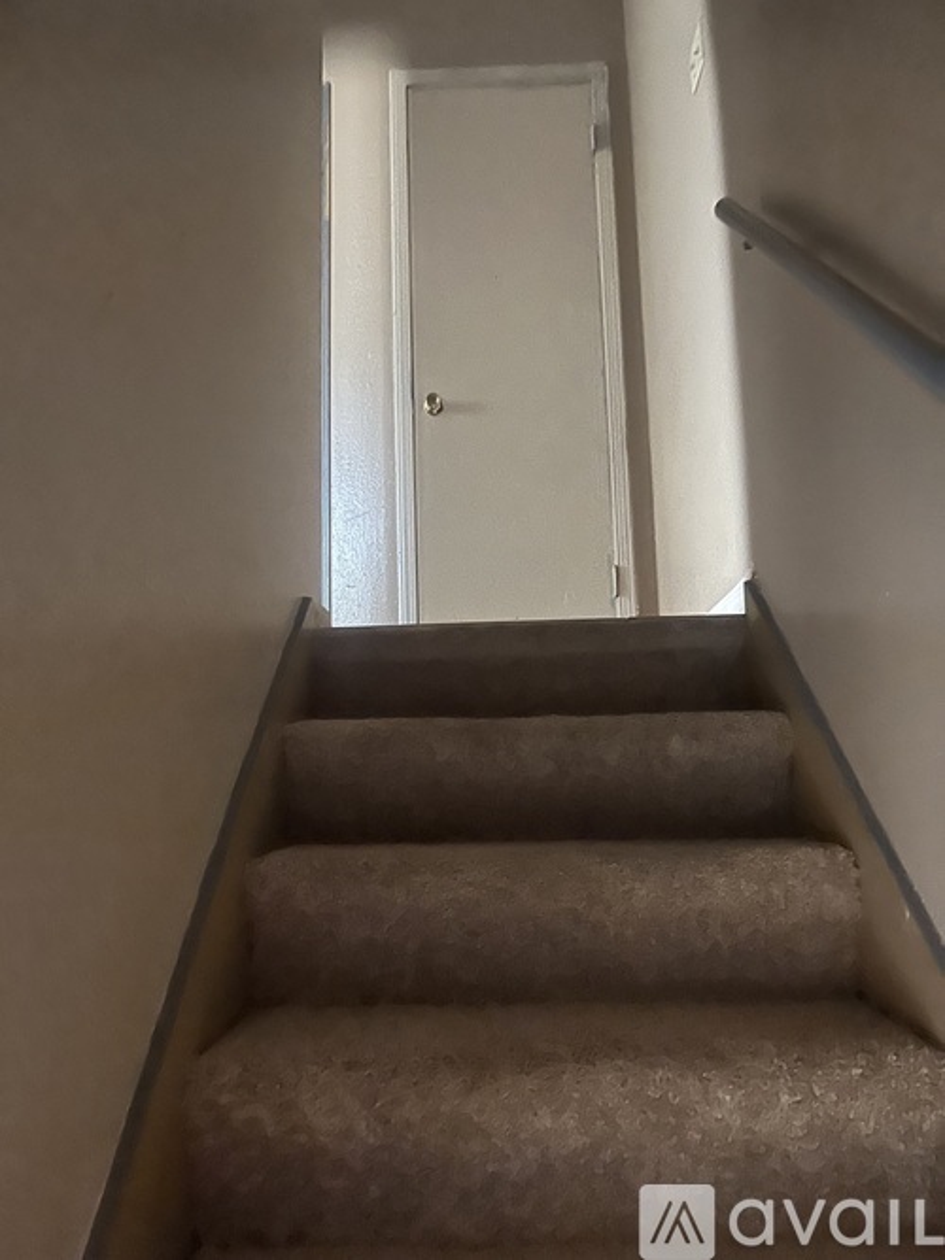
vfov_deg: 67.3
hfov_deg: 53.0
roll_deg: +3.9
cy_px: 630
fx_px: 947
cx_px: 472
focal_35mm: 26
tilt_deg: +10.9
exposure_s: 1/21
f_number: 1.6
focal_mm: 5.1
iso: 1000
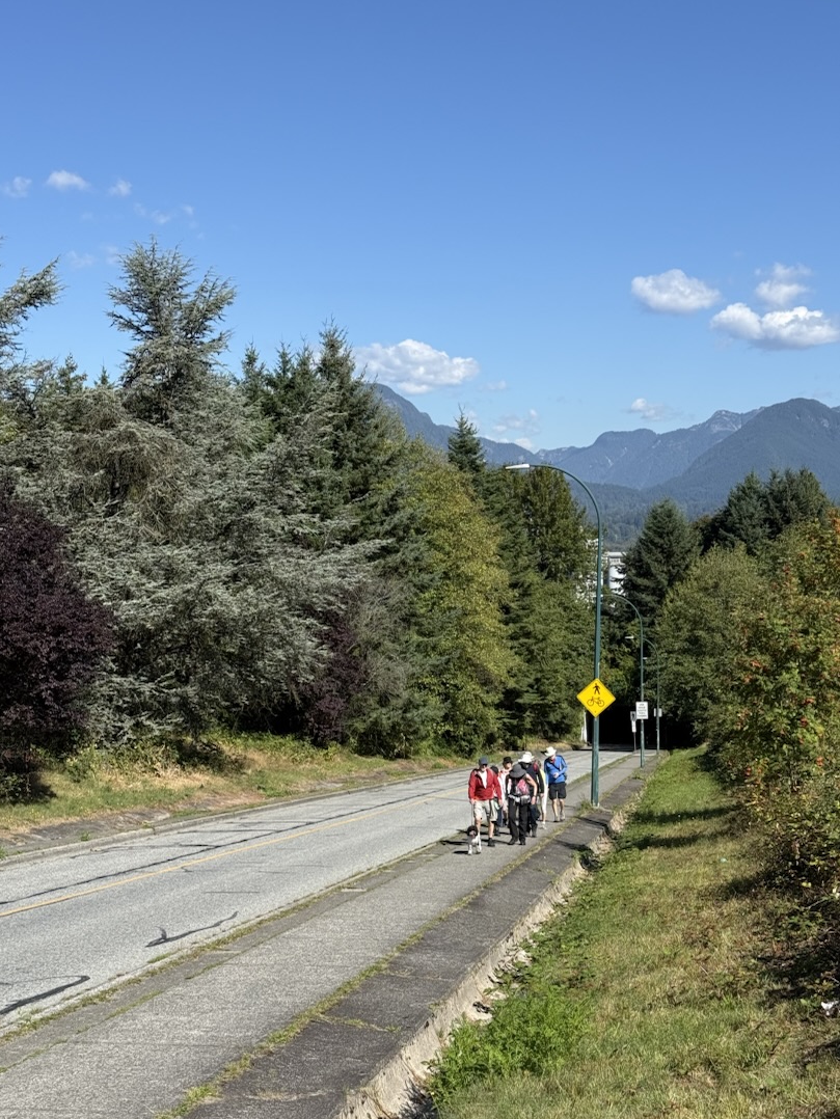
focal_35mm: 49
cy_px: 562
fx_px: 1585
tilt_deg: +0.2
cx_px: 412
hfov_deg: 29.7
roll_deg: +1.0
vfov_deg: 38.9
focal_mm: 6.76
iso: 64
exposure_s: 1/4329
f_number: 1.78
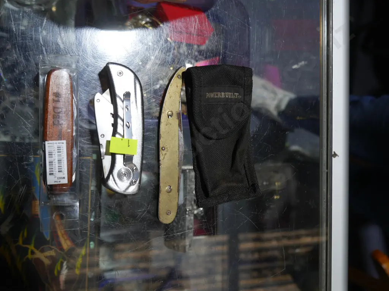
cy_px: 146
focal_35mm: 40
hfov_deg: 46.8
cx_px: 194
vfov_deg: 36.0
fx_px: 450
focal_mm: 20
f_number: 4.4
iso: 200
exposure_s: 1/60
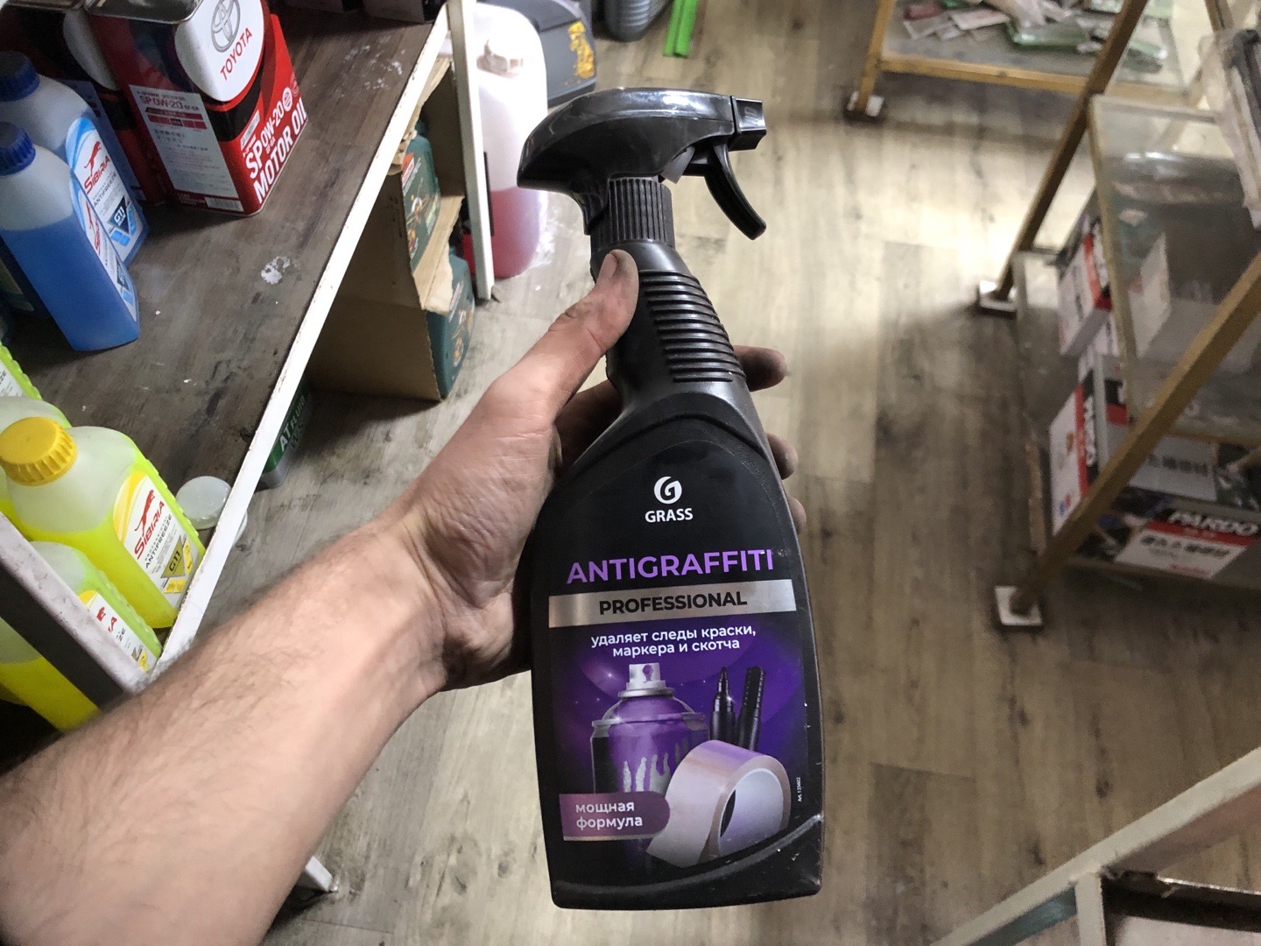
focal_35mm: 28
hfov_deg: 63.4
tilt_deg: -56.1
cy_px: 473
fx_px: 1020
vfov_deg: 49.7
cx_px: 630
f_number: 1.8
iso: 80
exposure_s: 1/15
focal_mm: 4
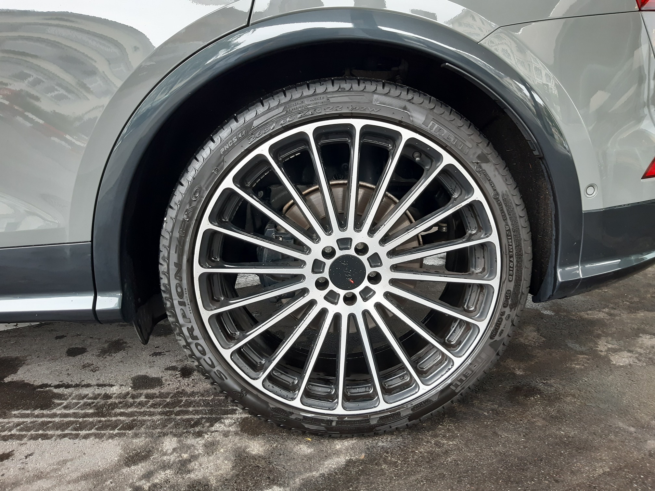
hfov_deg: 67.3
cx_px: 328
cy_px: 246
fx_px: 492
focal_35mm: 26
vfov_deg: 53.1
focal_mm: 3.92
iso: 100
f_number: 1.7
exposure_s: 1/50
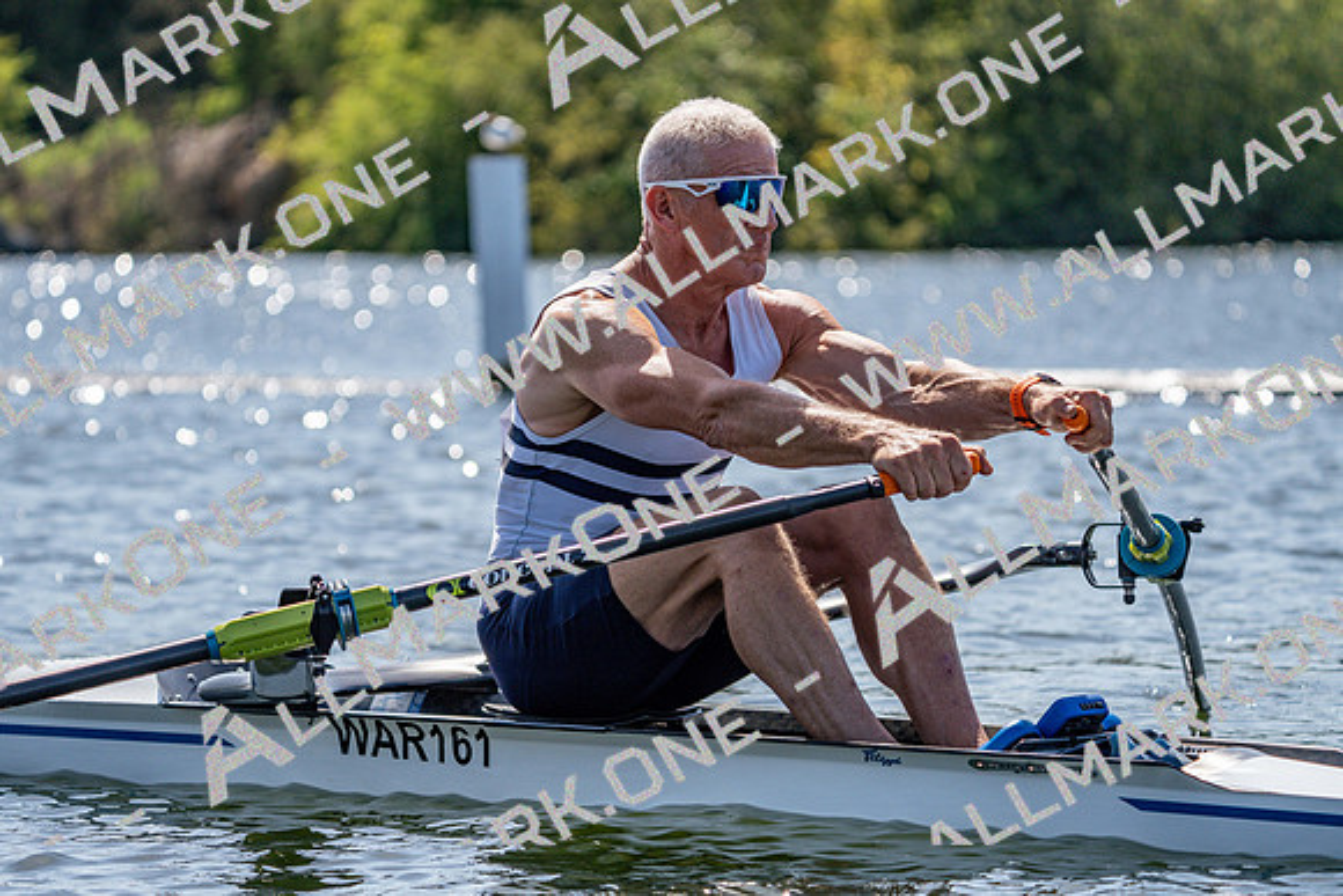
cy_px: 448
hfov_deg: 10.3
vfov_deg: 6.9
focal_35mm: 200
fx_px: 7463
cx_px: 672
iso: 250
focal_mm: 200
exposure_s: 1/2000
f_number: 5.6
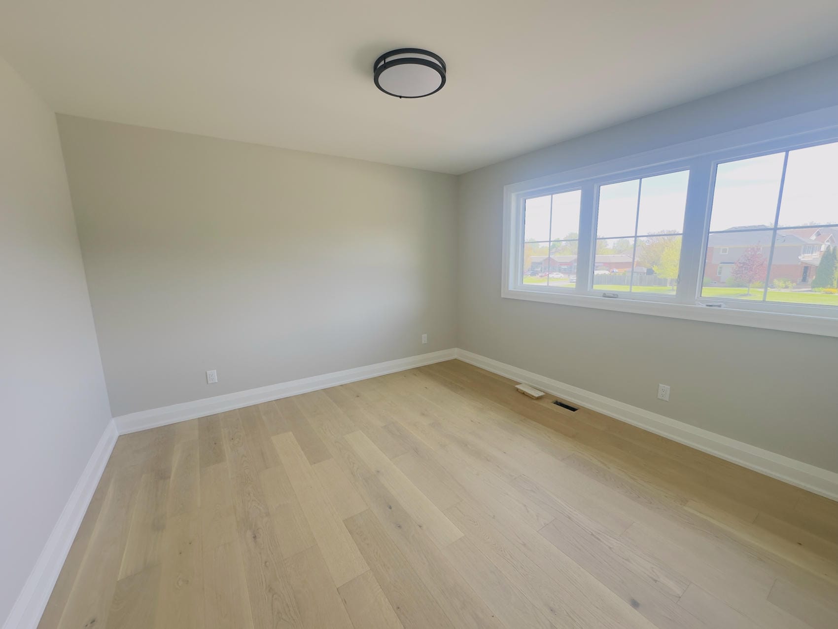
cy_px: 314
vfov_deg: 85.7
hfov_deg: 102.1
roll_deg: +0.7
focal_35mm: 14
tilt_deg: -9.7
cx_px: 419
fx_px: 339
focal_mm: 2.22
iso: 40
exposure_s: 1/99
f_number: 2.2
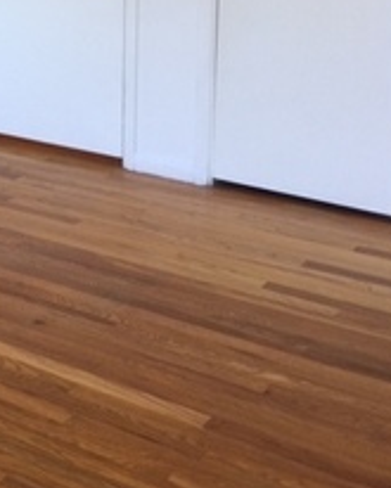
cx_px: 17
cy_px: 7
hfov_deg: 22.4
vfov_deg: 27.2
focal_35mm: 66
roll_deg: +0.0
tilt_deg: -7.1
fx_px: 954
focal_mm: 4.15
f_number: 2.2
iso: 32
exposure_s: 1/30
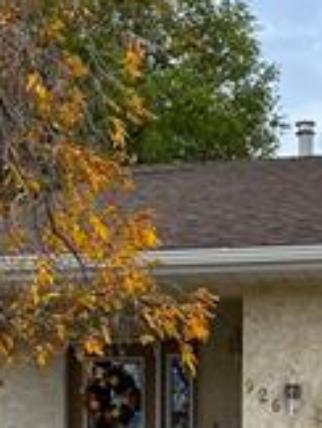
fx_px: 1522
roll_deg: -0.1
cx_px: 198
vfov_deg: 15.0
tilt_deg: -3.3
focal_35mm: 123
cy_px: 605
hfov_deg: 12.1
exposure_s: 1/1536
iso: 50
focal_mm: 5.1
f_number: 1.6
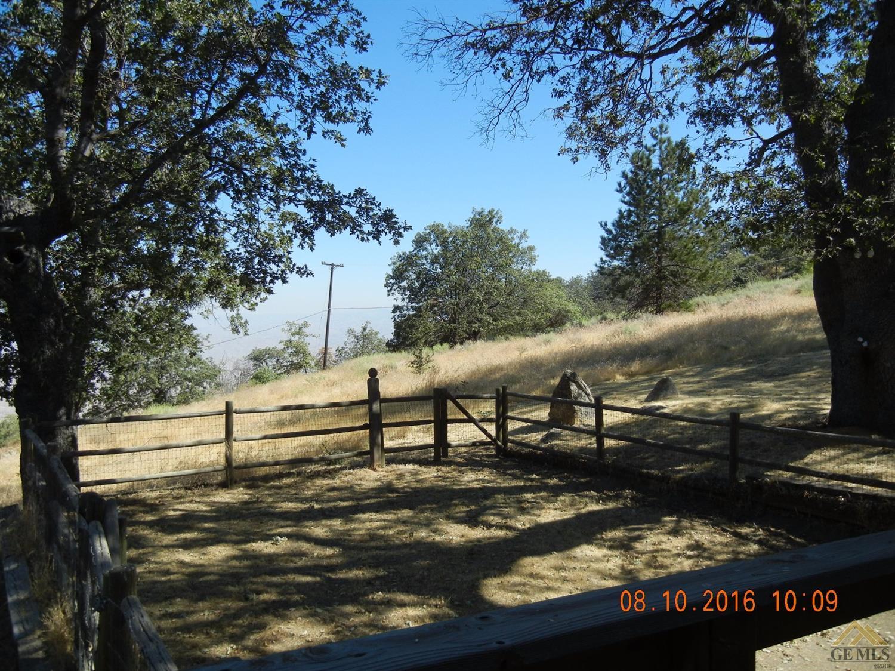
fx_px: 775
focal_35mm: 30
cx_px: 448
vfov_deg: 46.8
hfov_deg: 60.0
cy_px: 336
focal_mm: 5.4
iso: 160
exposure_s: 1/280
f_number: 7
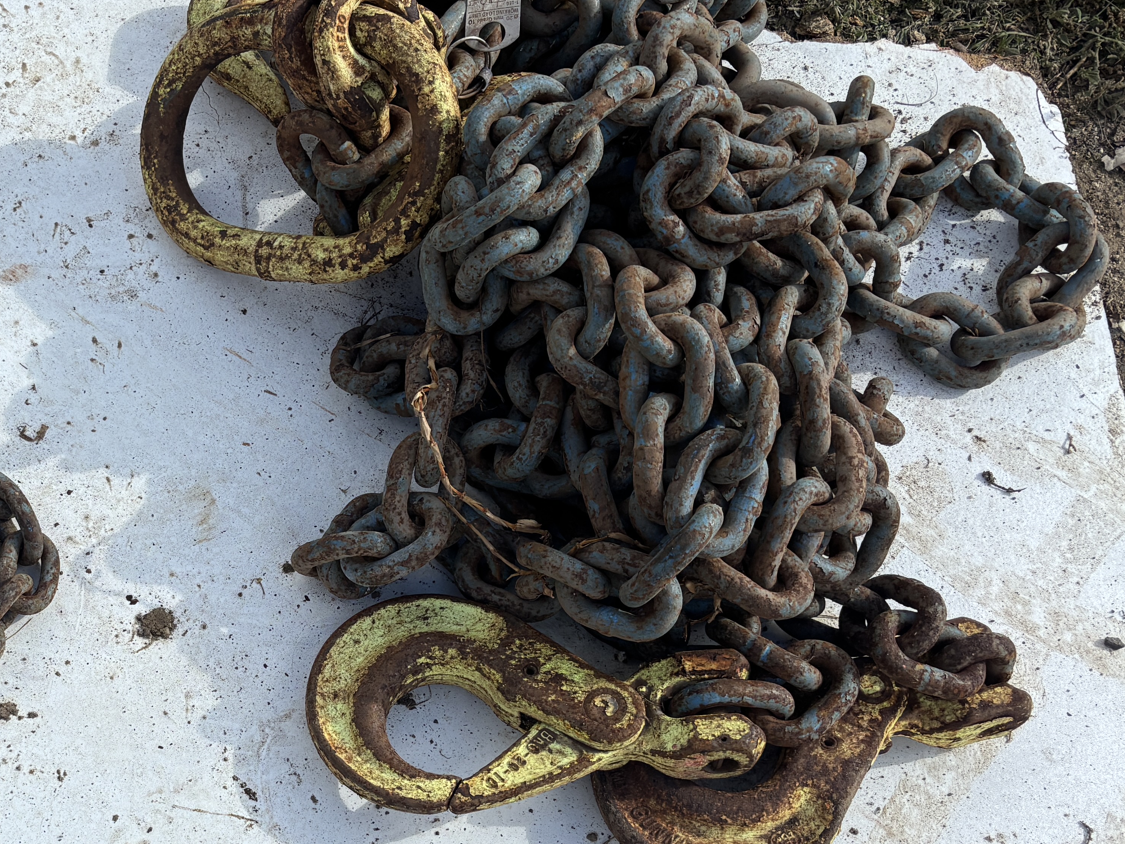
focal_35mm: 50
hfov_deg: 36.1
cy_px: 604
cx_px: 131
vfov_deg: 28.8
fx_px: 1625
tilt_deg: -66.5
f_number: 1.6
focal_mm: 5.96
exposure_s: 1/2933
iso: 50
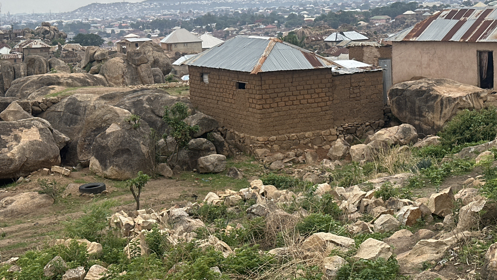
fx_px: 830
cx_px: 261
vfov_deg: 19.0
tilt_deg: -6.5
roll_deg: +2.3
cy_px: 81
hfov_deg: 33.3
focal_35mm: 63
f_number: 1.78
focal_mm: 6.86
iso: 64
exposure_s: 1/623
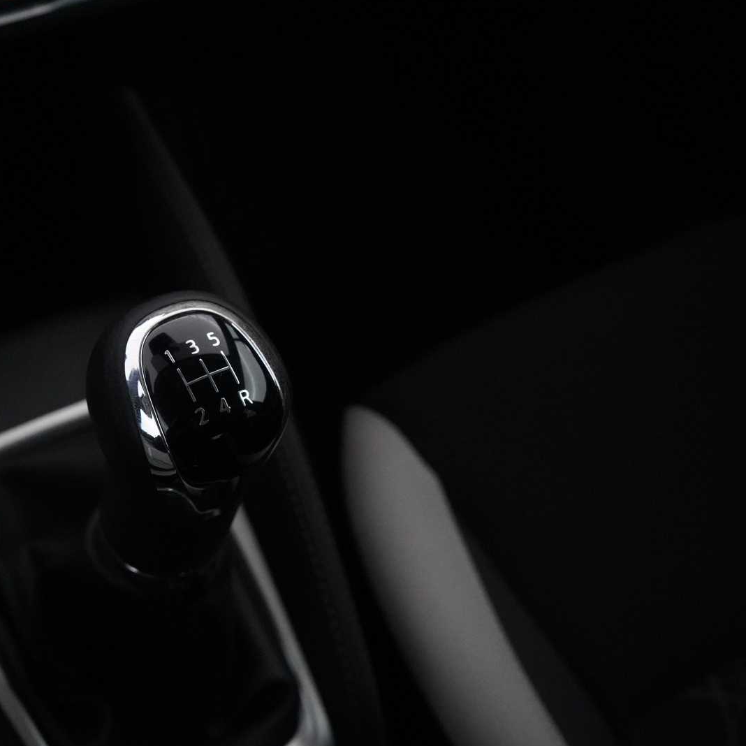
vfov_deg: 34.7
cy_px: 374
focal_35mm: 49
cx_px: 200
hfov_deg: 34.1
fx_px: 1195
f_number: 6.3
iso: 12800
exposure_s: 1/60
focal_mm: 38
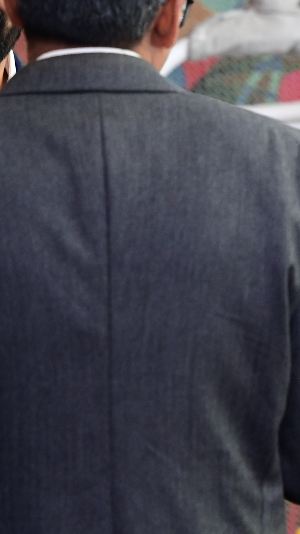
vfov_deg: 7.4
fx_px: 4115
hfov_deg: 4.2
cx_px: 280
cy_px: 136
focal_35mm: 291
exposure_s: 1/100
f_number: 5
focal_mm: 120
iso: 1250
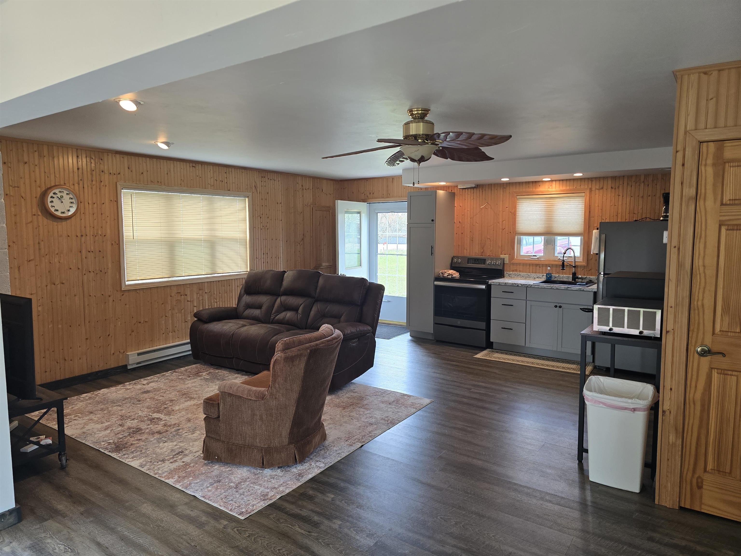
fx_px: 492
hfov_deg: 73.9
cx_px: 370
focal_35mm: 23
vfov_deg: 58.9
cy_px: 278
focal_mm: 6.3
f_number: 1.7
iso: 100
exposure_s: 1/120
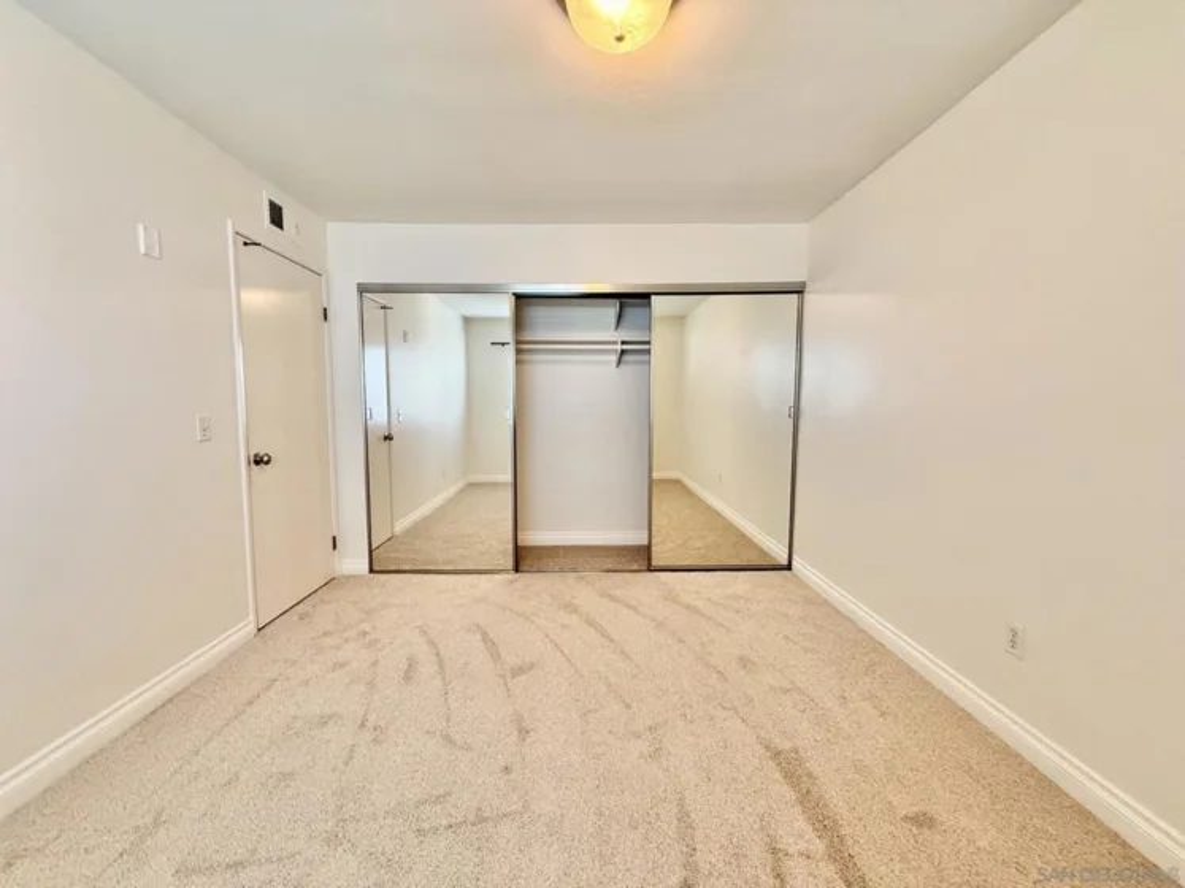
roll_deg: -0.2
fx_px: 479
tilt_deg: -4.4
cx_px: 592
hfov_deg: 102.1
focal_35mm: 14
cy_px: 444
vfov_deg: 85.7
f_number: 2.2
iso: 400
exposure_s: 1/60
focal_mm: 2.22
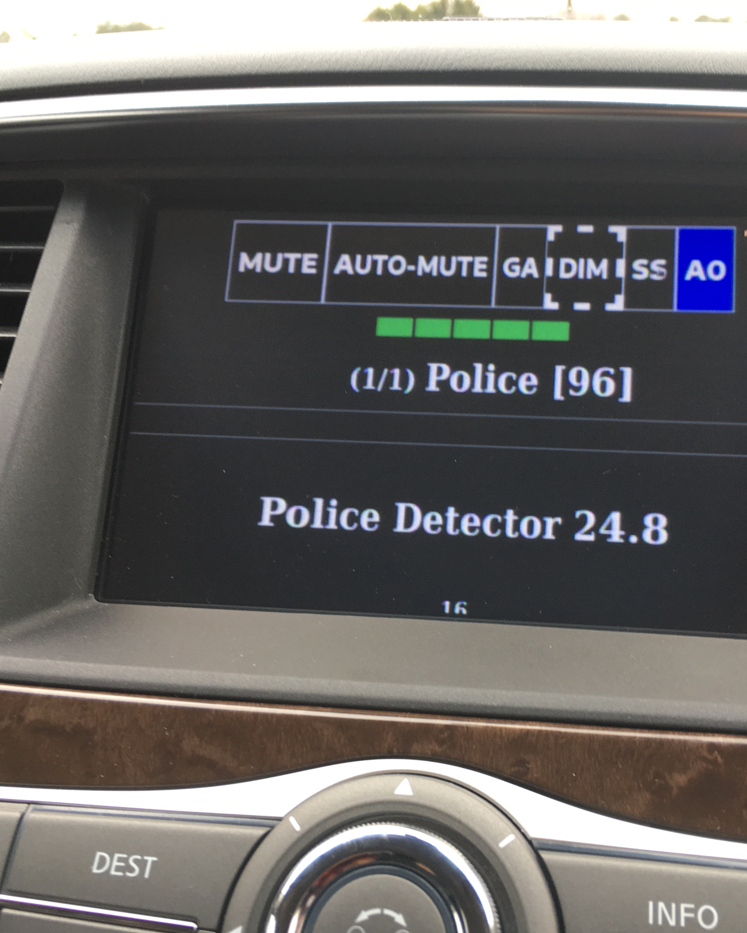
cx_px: 459
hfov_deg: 39.0
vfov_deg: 47.9
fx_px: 1050
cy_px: 466
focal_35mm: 38
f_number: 2.2
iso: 32
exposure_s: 1/60
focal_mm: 4.15
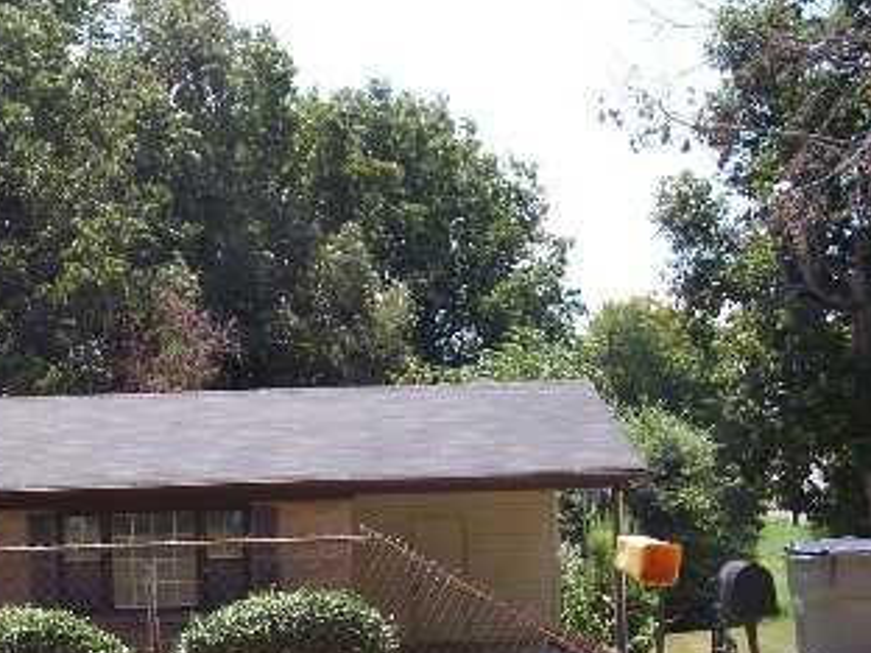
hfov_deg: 23.6
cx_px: 47
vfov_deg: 18.4
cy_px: 399
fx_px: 2013
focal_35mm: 80
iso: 100
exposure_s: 1/500
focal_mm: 8
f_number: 3.4
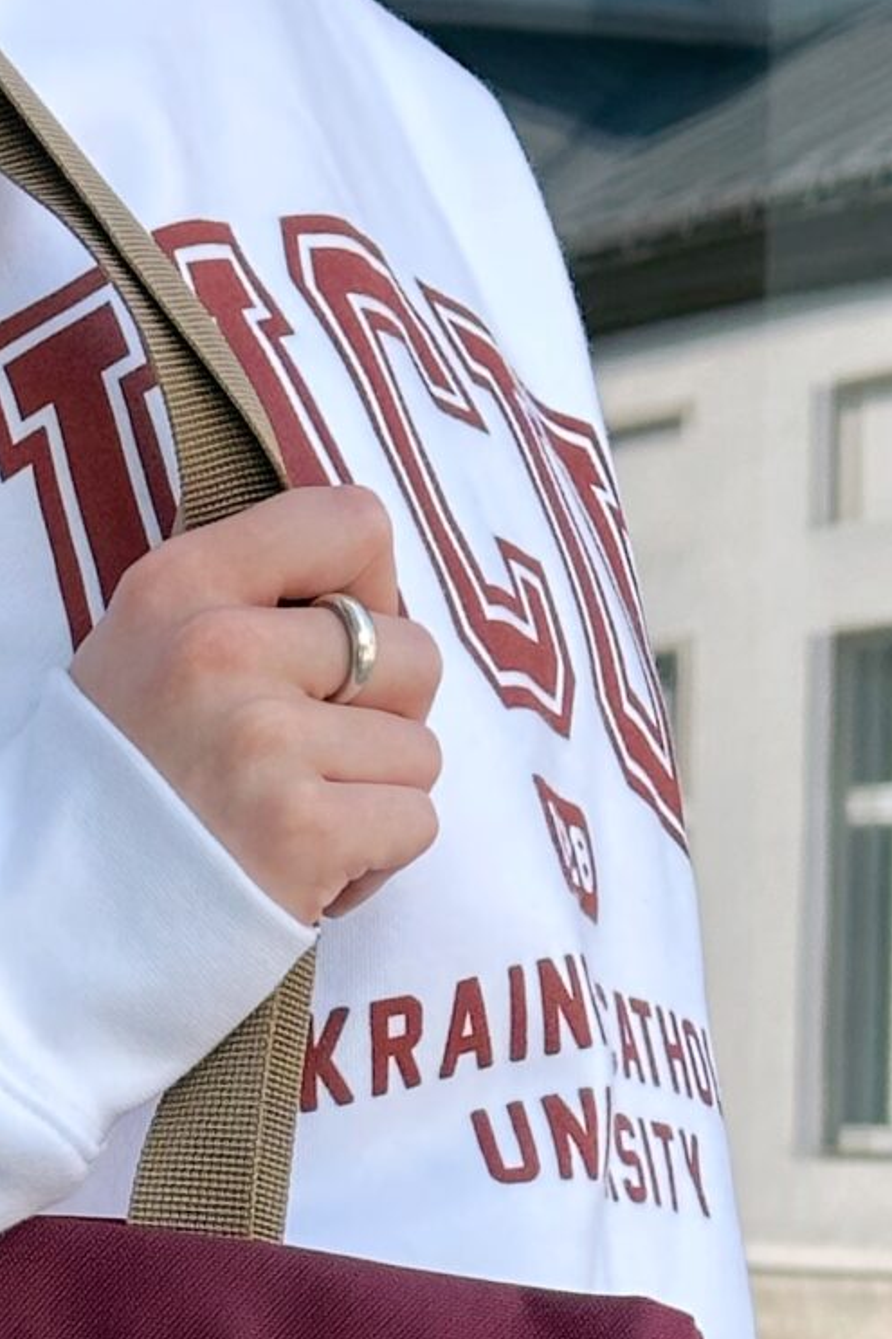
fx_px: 6395
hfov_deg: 7.9
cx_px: -88
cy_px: 1577
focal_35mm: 172
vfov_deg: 11.7
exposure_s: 1/501
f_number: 1.78
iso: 64
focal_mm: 6.86
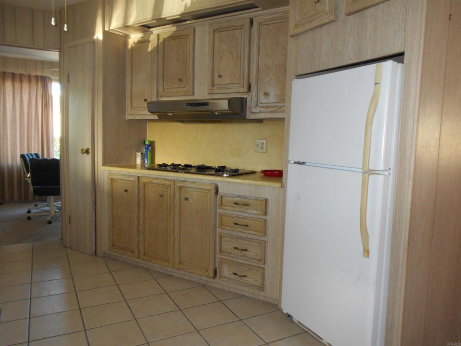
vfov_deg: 53.1
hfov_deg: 67.3
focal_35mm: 26
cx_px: 230
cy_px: 173
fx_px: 346
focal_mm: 4.6
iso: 200
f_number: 3.2
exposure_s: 1/25
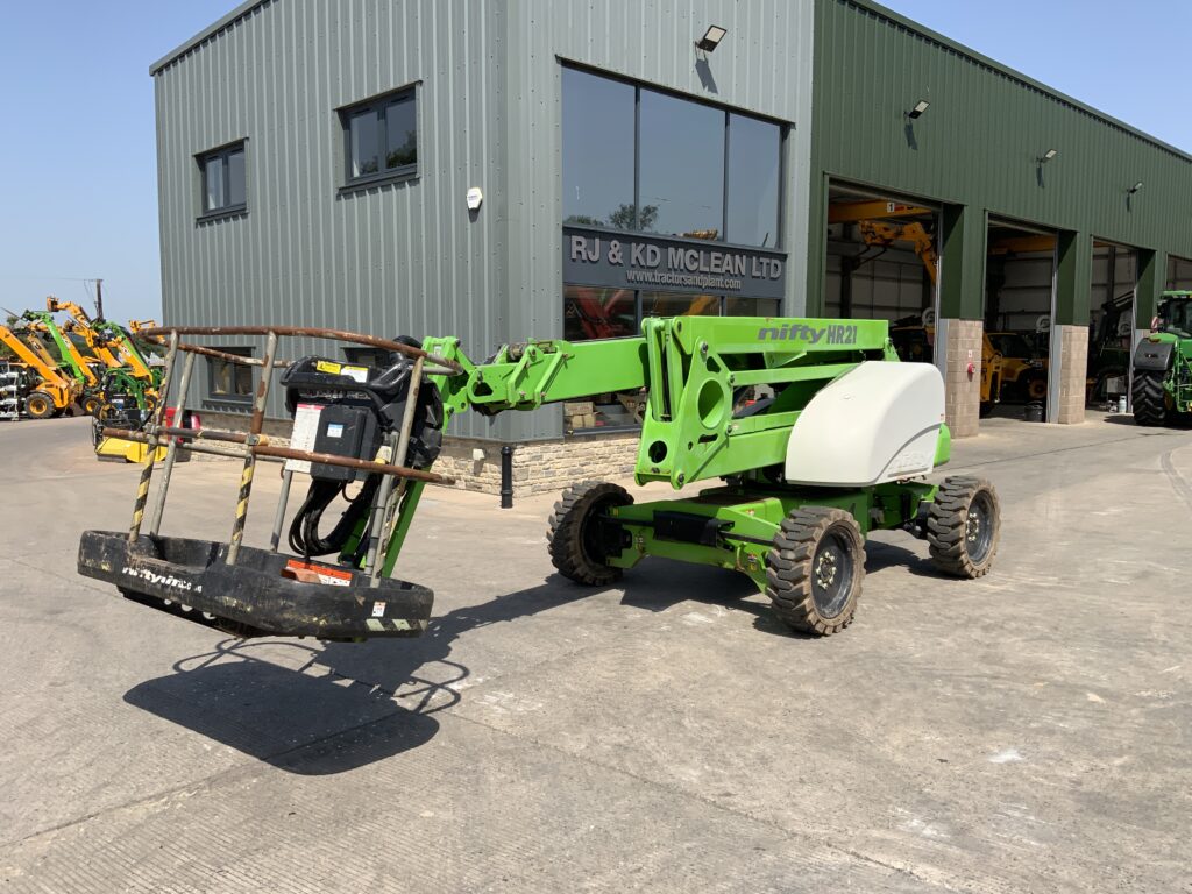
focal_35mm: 29
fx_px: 999
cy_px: 447
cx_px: 596
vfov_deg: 48.2
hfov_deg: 61.7
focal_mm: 3
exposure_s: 1/1984
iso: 16
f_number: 1.8
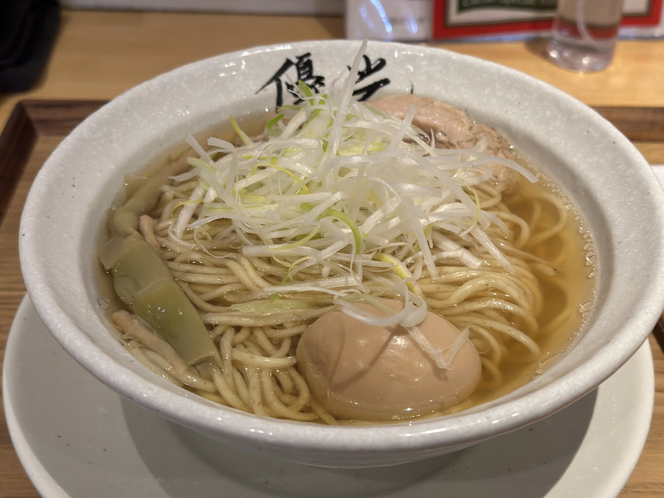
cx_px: 332
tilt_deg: -41.3
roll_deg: -1.4
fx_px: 921
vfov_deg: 30.3
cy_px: 249
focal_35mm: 48
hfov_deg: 39.7
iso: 200
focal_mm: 6.86
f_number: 1.78
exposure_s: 1/60
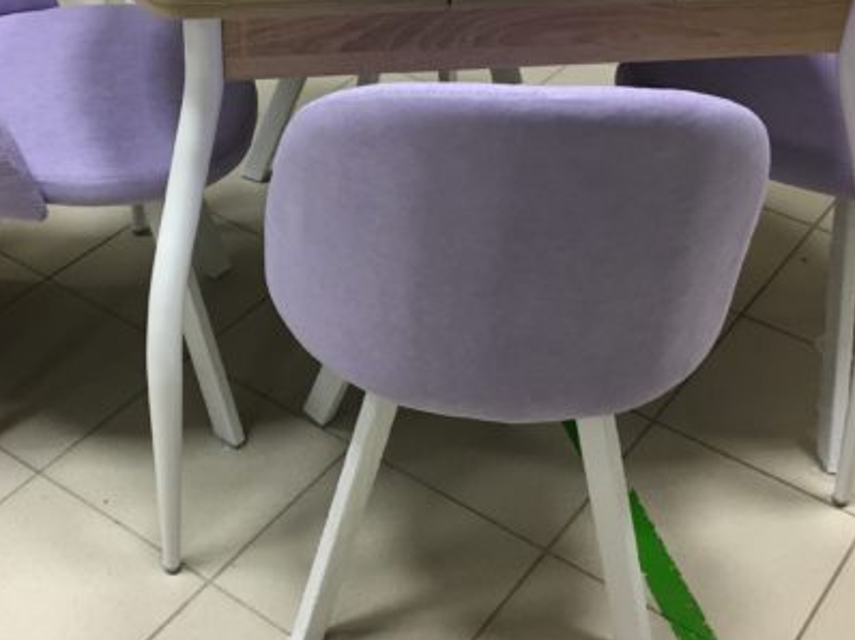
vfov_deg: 25.9
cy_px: 215
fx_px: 1382
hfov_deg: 34.2
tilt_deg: -35.3
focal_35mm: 56
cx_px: 324
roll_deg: -0.6
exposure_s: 1/33
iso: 125
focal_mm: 4.15
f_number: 2.2
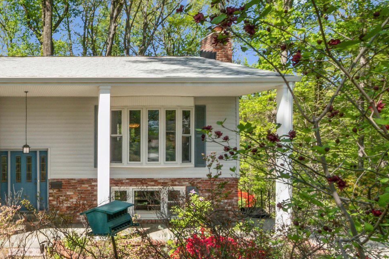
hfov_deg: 49.9
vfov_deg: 40.8
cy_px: 162
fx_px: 346
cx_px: 17
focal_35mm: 32
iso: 200
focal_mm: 10
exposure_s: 1/30
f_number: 22
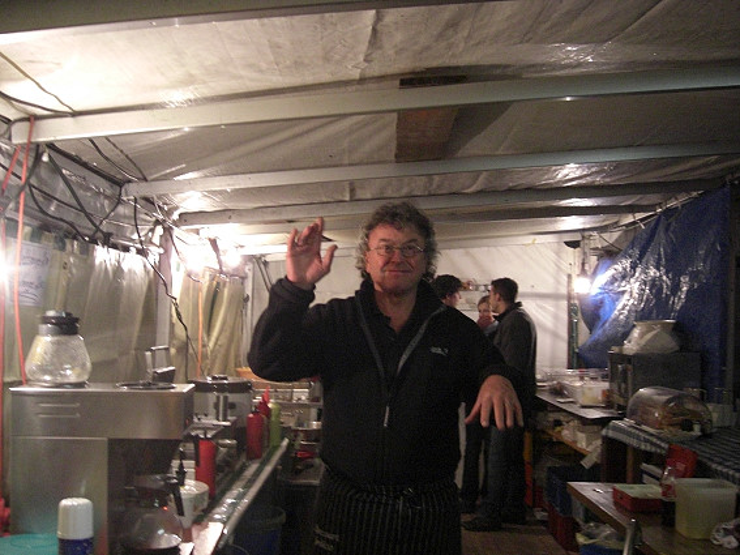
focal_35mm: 38
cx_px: 370
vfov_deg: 37.7
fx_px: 812
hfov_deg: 49.0
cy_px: 278
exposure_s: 1/40
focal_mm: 7.9
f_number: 2.8
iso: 800
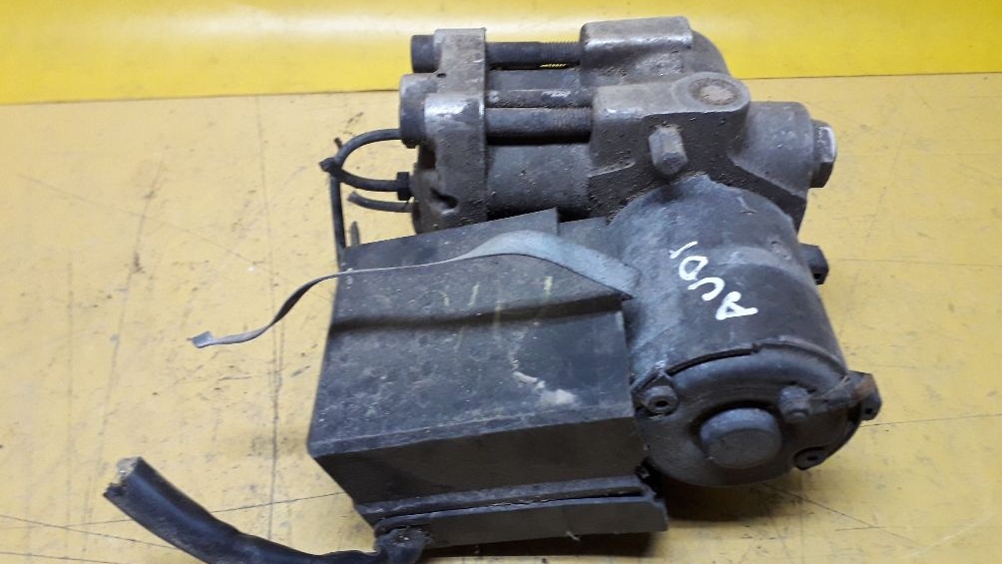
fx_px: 797
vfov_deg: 39.0
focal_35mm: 30
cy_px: 276
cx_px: 495
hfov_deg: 64.3
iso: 200
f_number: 1.9
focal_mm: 3.6
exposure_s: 1/33
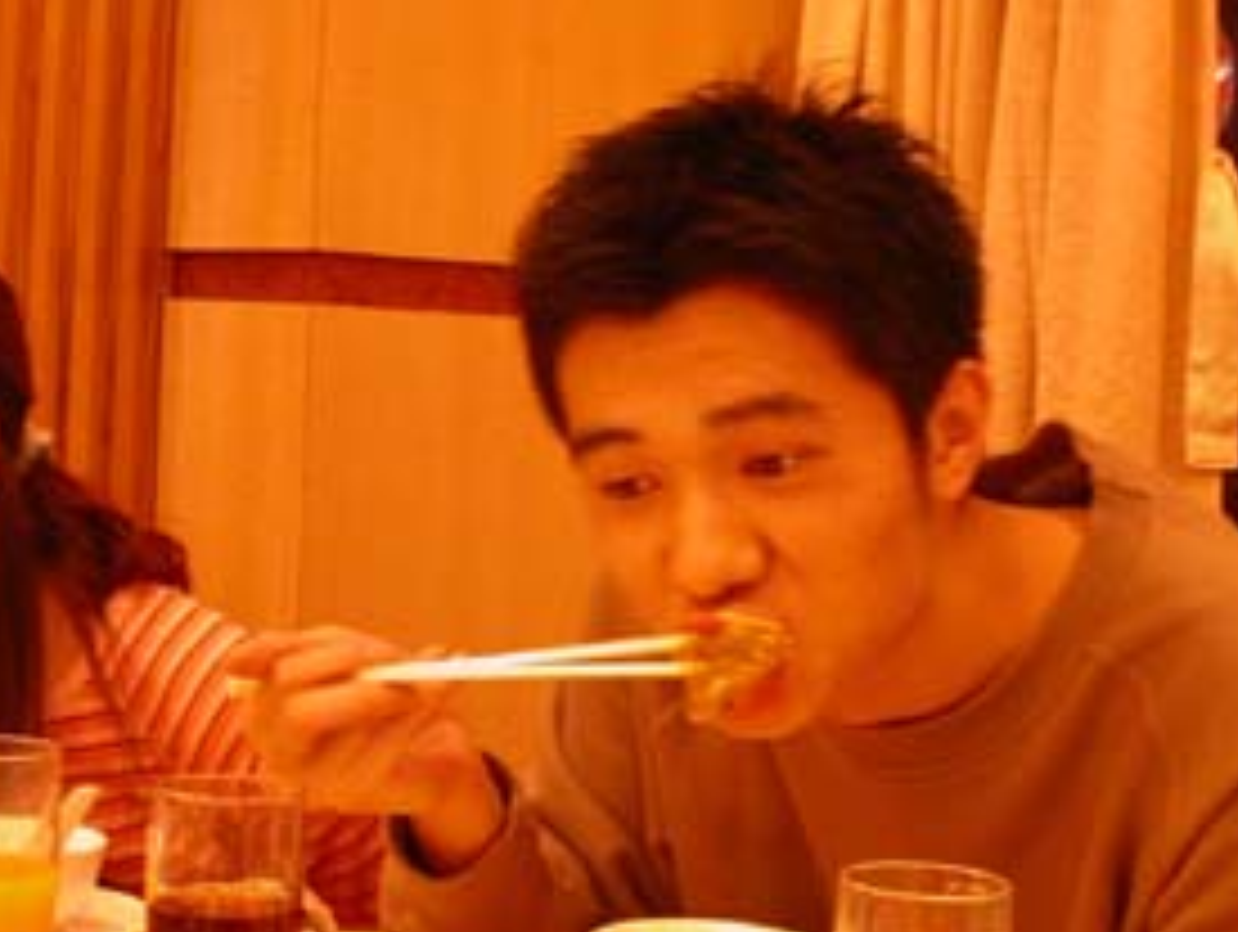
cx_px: 729
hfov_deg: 27.7
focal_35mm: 70
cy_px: 552
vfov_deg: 21.0
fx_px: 2507
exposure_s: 1/20
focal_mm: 11.3
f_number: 3.5
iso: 200
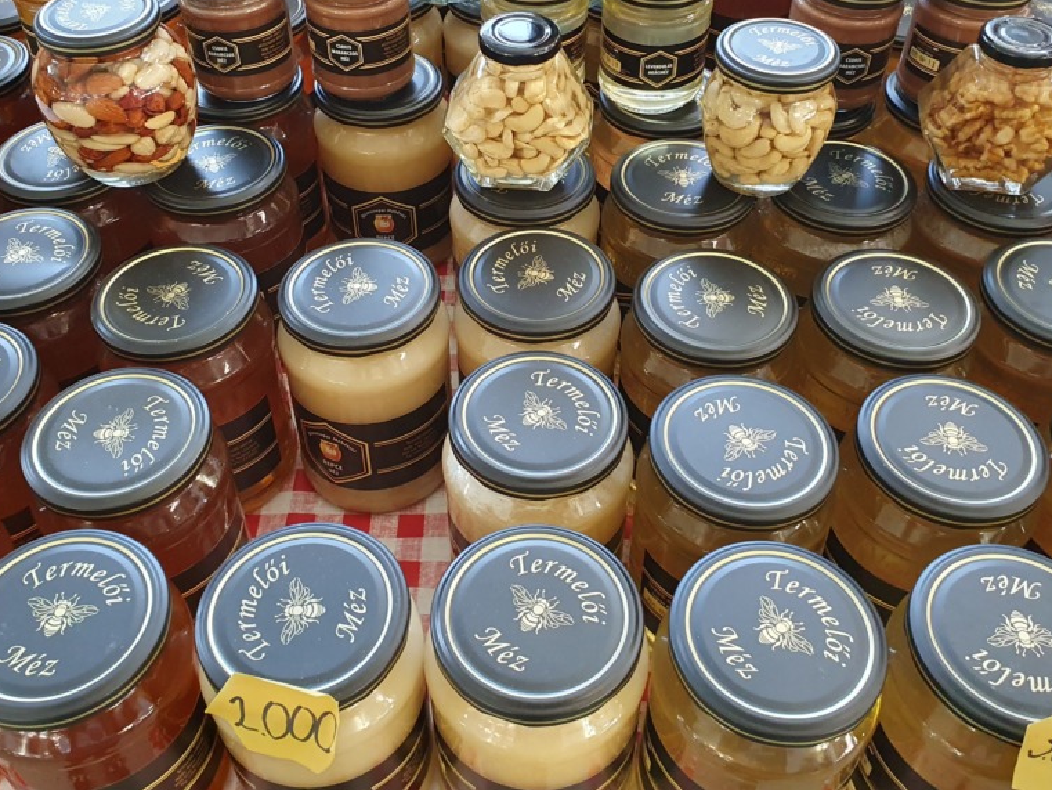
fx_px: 1064
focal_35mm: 35
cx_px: 489
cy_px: 282
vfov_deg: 40.3
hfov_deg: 52.6
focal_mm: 4.32
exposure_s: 1/50
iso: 400
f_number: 2.4
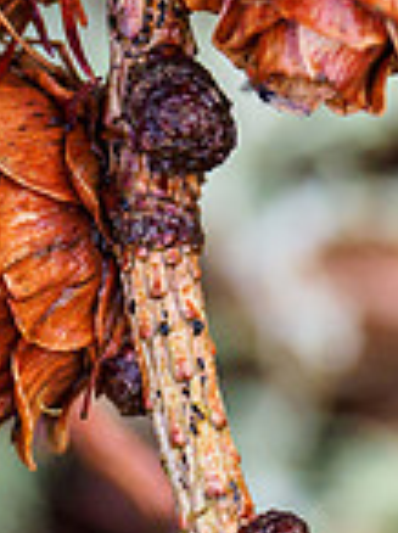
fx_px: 37946
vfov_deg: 0.8
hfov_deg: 0.6
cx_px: 106
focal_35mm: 2468
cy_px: -139
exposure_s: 1/400
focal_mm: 300
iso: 1250
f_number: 4.5
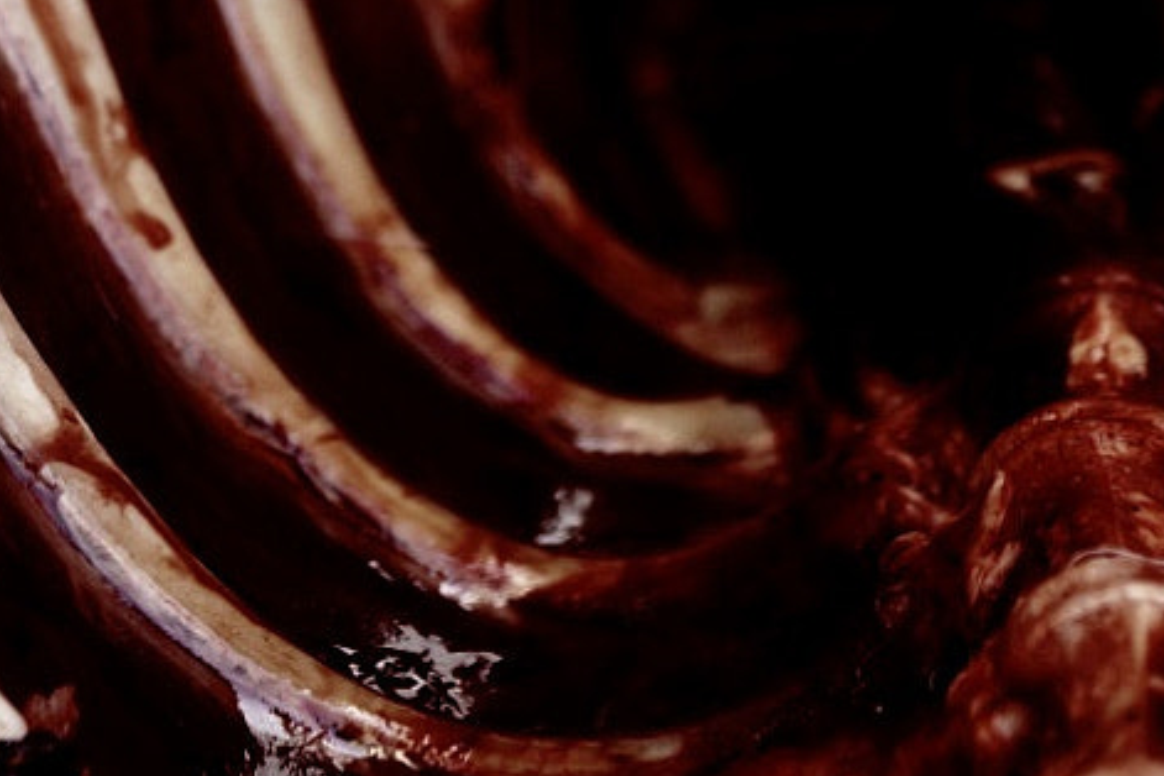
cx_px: 519
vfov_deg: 8.9
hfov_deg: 13.4
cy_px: -28
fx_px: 4947
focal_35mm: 153
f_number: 4
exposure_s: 1/160
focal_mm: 30
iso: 160
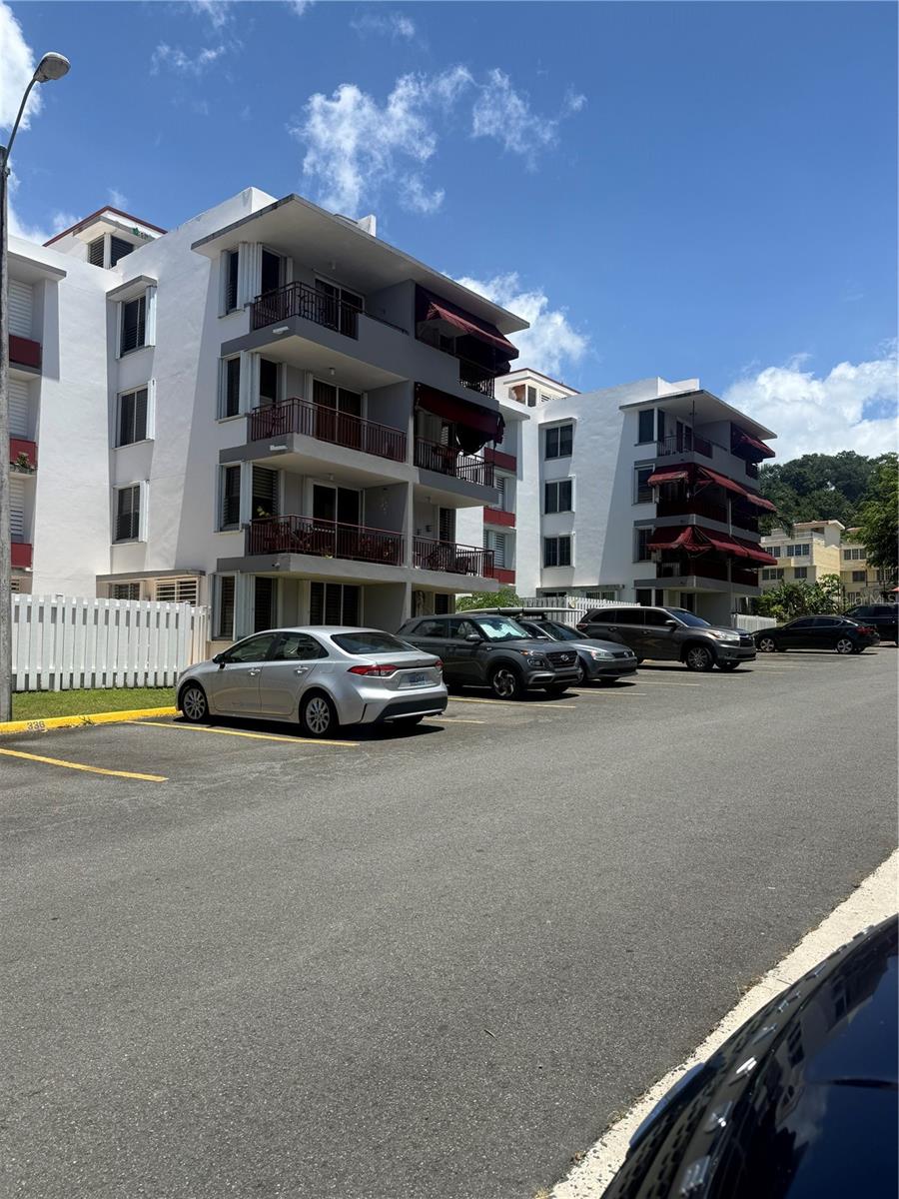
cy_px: 600
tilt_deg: +4.1
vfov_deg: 71.6
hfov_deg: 56.8
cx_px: 450
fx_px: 831
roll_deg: -1.7
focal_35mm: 24
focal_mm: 6.76
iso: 80
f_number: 1.78
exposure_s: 1/5714
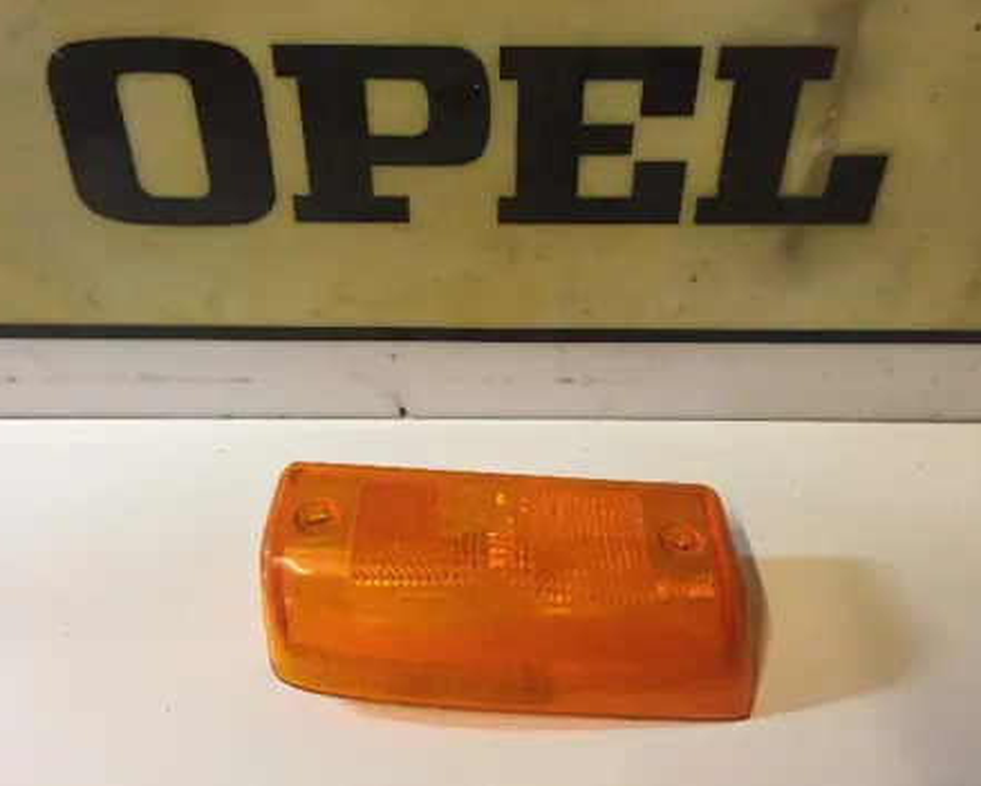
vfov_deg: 47.2
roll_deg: -3.8
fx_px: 901
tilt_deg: -40.9
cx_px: 499
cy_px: 399
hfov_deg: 57.1
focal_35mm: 31
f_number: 2.2
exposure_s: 1/33
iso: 250
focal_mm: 4.15
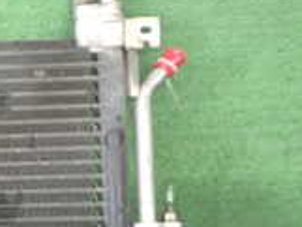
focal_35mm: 112
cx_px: -255
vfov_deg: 13.1
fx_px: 978
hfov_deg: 15.0
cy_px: 218
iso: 500
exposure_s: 1/30
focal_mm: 5.4
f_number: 2.3
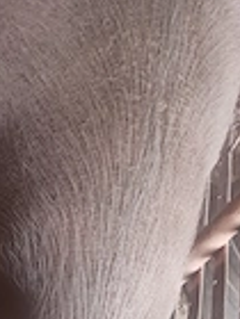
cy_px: 137
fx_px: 712
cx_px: 37
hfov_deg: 18.9
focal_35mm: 77
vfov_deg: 25.3
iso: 200
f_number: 1.8
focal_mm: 4
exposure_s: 1/33.3
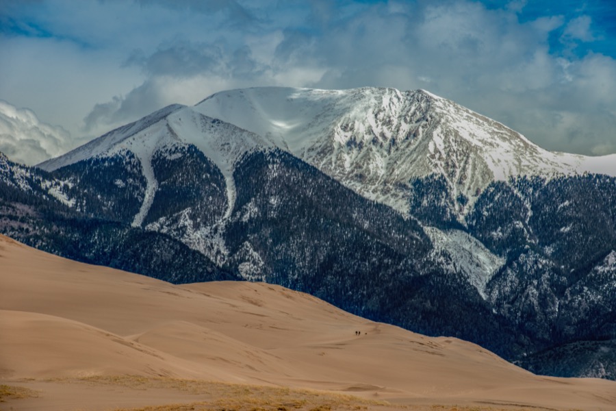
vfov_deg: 6.9
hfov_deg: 10.3
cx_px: 308
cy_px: 206
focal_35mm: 200
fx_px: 3422
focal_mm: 200
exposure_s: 1/800
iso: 200
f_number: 11
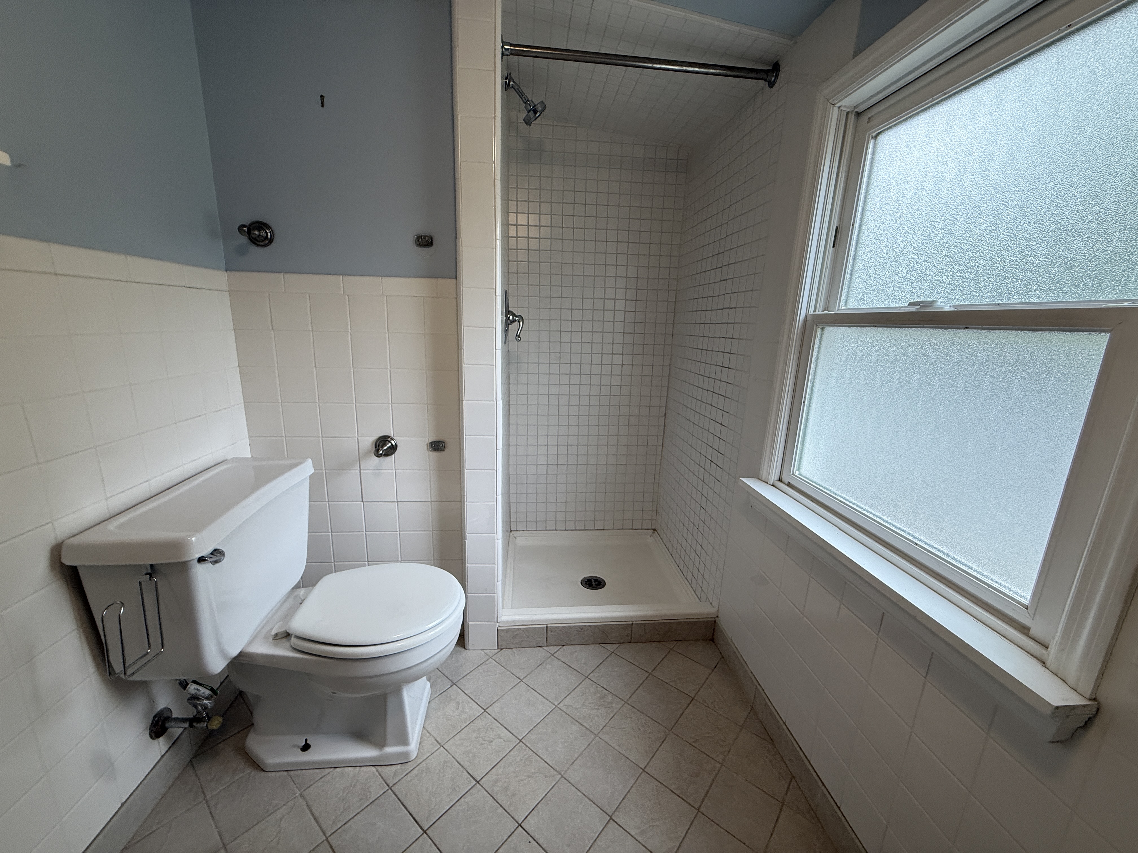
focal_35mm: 14
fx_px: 460
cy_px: 426
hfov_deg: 102.1
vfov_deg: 85.7
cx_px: 569
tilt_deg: -11.6
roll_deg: -2.7
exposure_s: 1/120
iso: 125
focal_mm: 2.22
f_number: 2.2
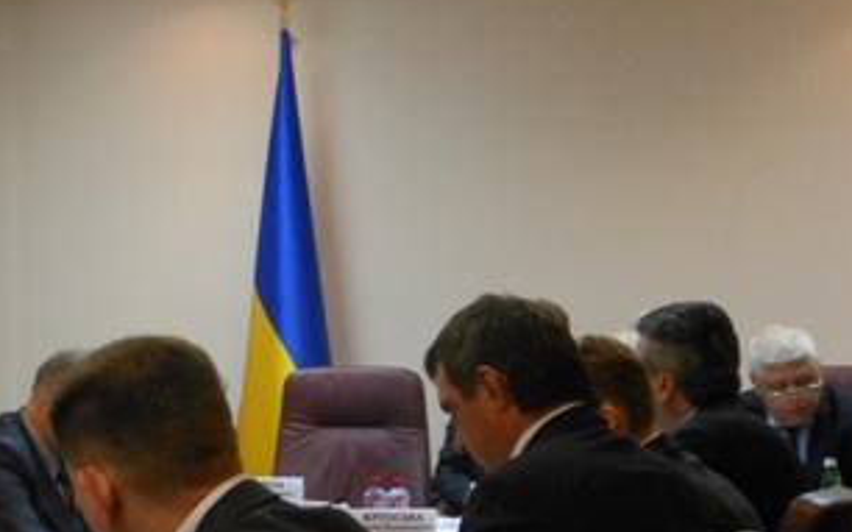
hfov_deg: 18.3
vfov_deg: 11.8
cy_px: 228
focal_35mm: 111
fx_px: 2576
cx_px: -6
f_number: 4
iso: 320
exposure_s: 1/30
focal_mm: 8.9
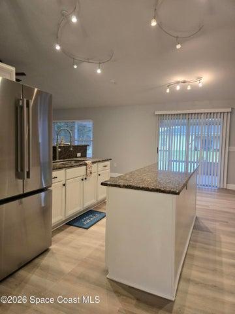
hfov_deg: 58.9
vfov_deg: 73.9
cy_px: 157
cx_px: 118
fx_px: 208
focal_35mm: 23
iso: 400
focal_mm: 5.4
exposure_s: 1/120
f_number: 1.8
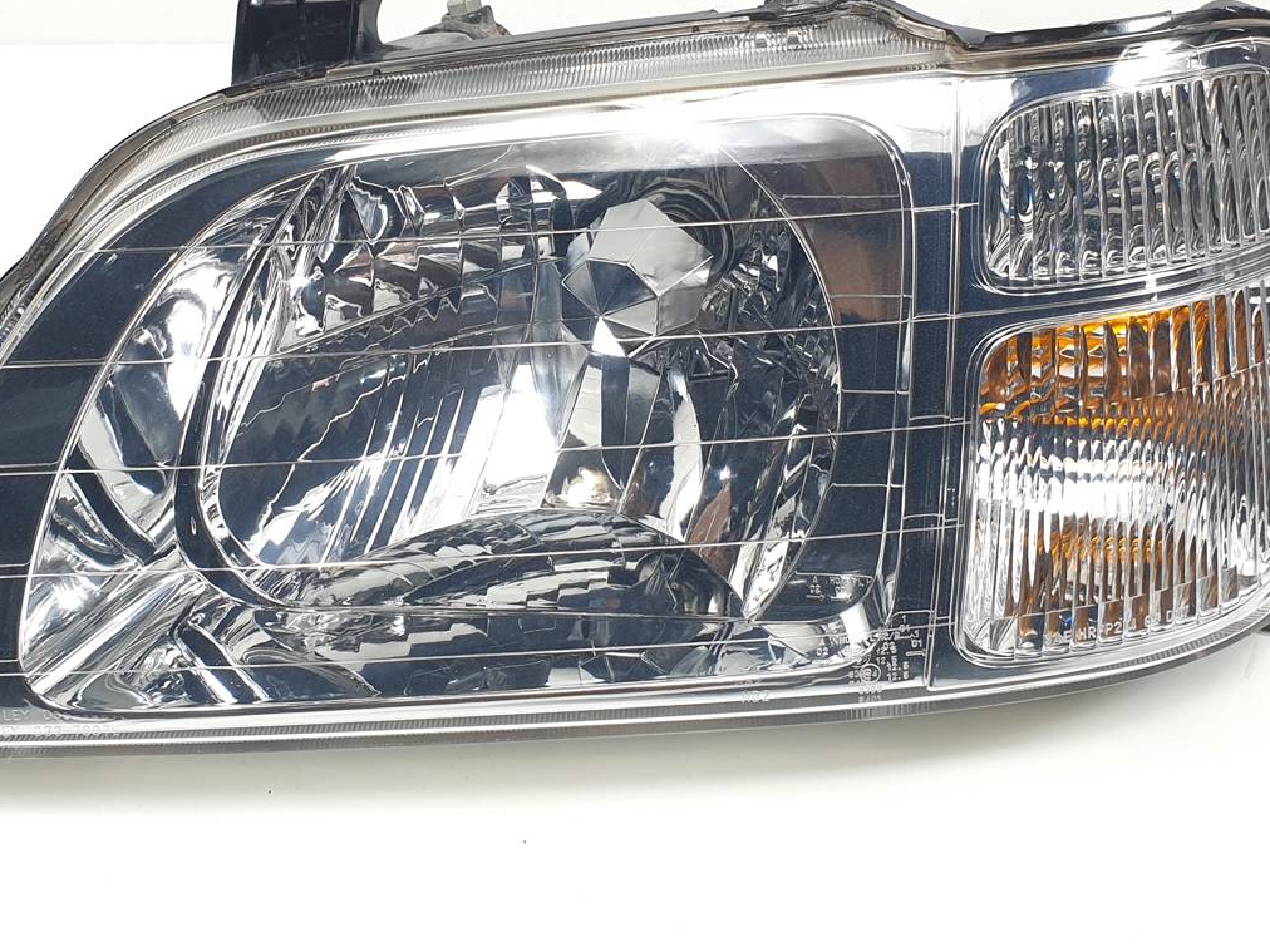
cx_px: 506
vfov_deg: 38.3
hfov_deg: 49.8
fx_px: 1357
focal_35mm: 37
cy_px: 337
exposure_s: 1/174
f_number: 2.4
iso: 50
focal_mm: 4.3
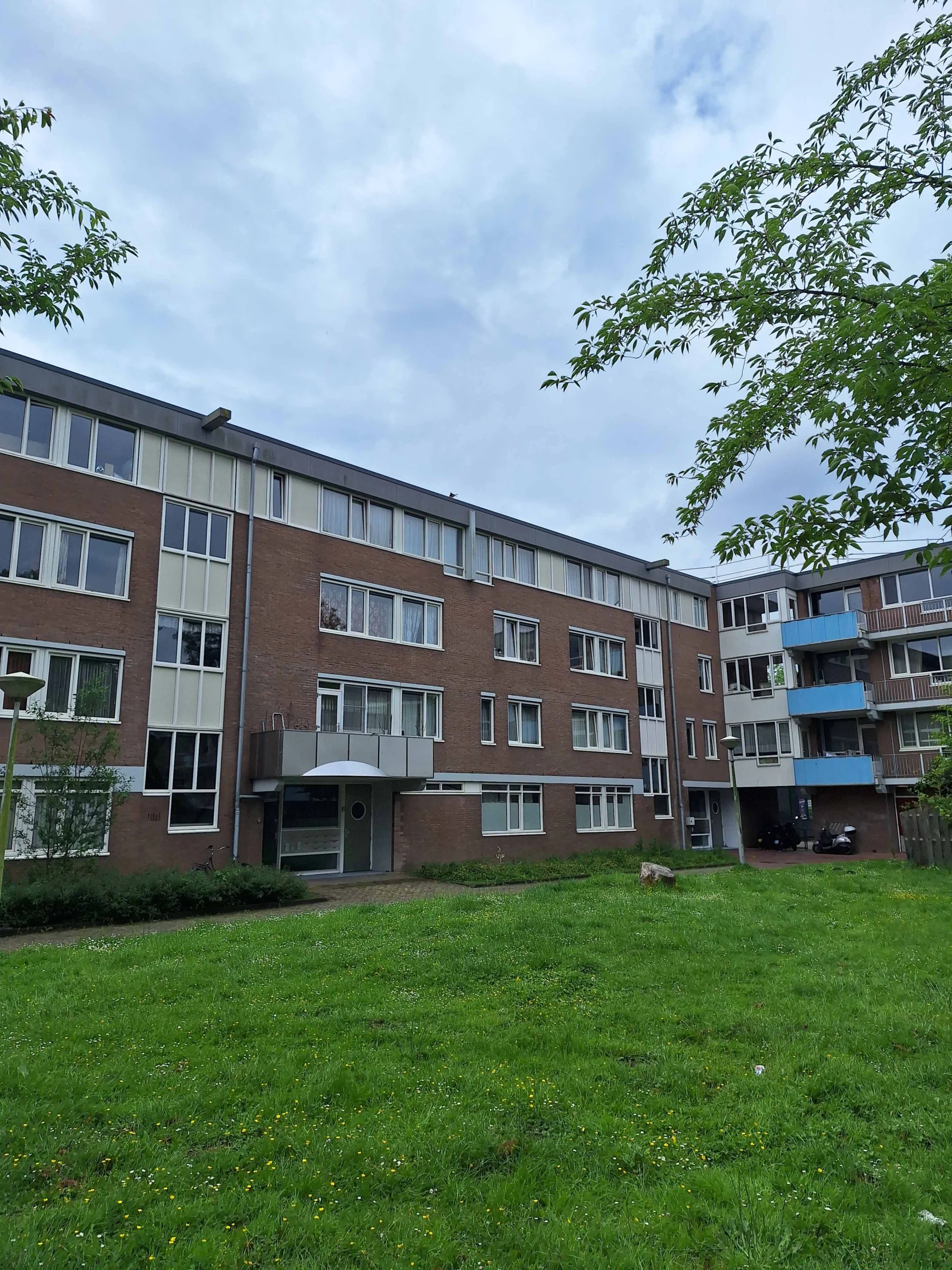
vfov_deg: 73.9
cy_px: 635
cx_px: 476
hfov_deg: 58.9
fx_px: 843
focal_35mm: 23
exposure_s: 1/5618
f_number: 1.8
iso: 40
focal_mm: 5.54
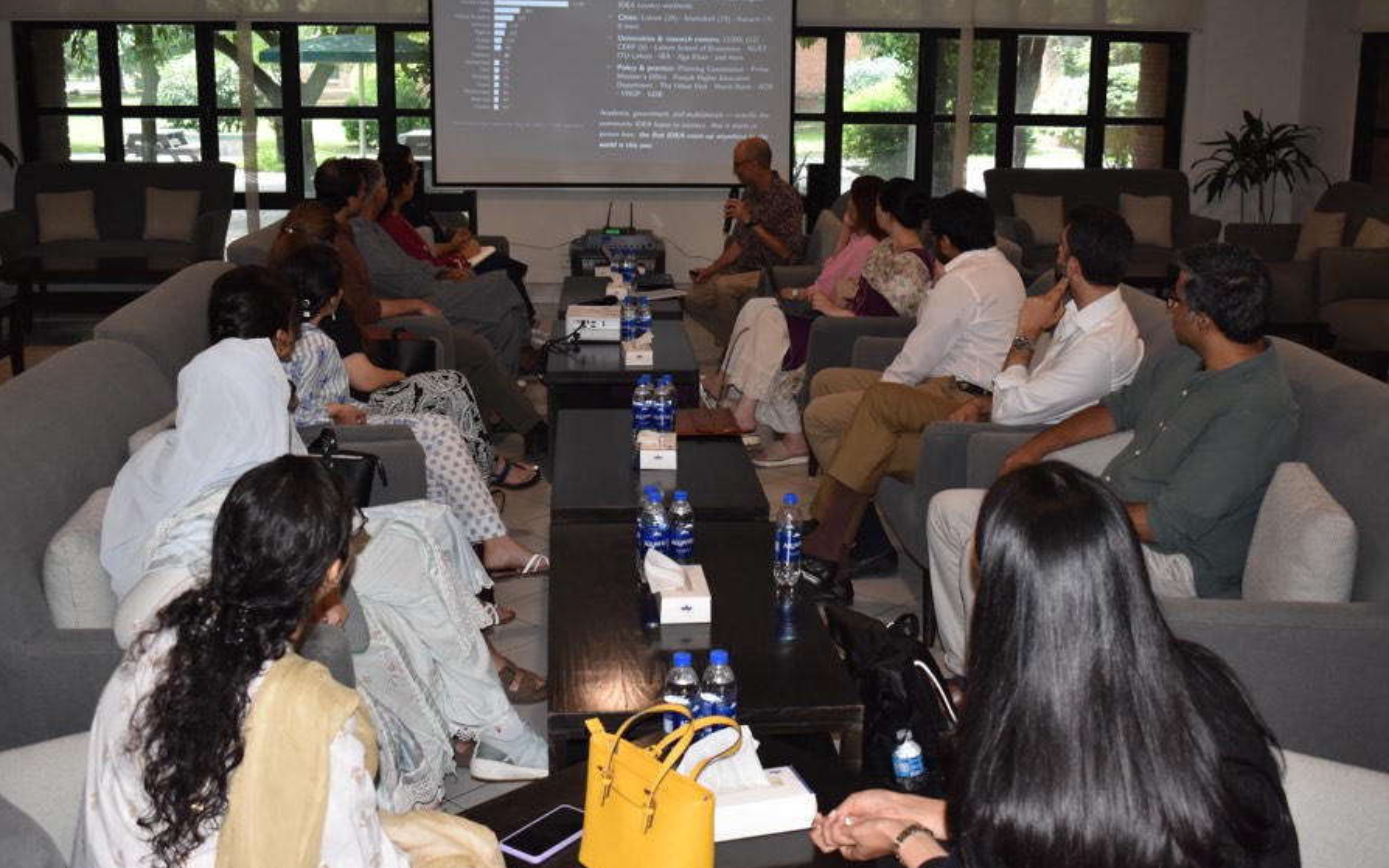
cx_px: 696
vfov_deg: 32.0
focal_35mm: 40
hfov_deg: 49.3
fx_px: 1514
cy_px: 413
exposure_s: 1/125
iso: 800
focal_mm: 26
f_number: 5.6
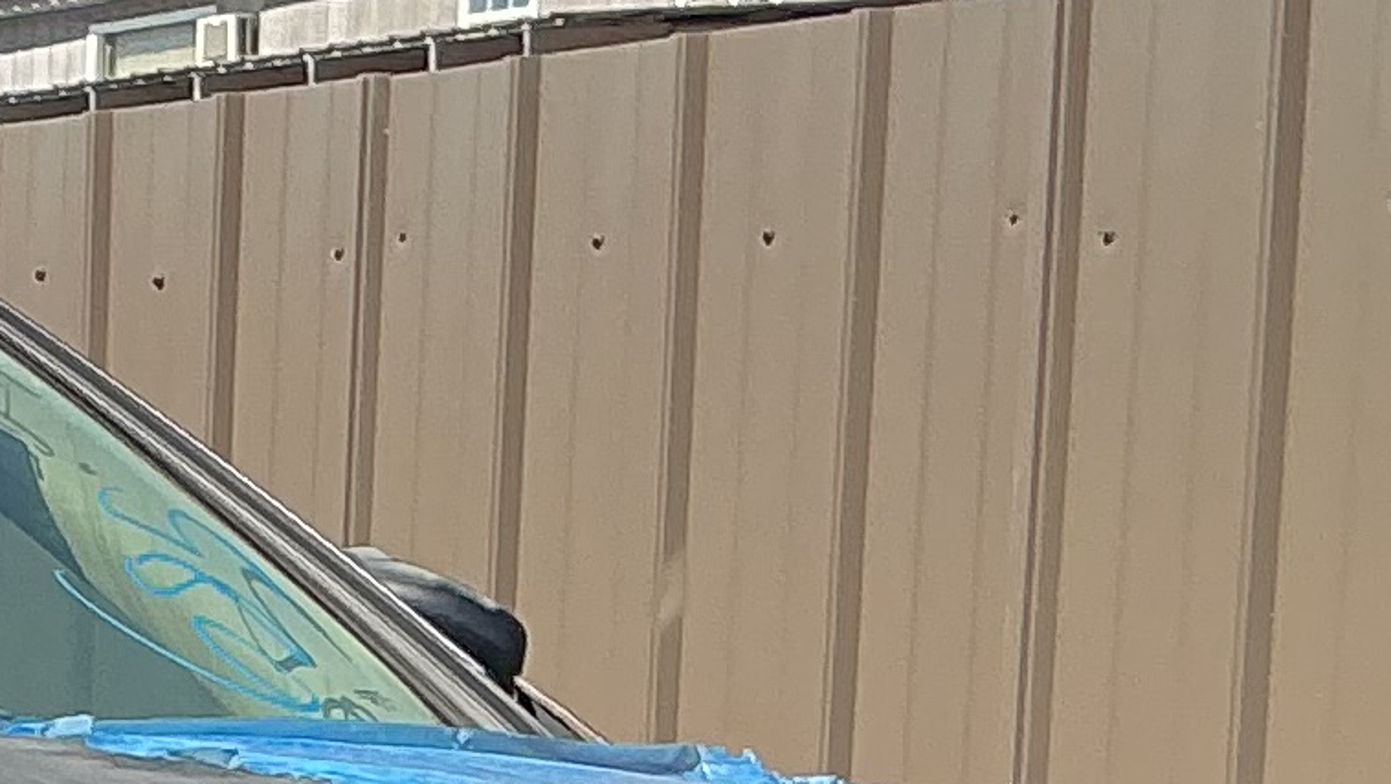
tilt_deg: -7.7
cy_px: 1480
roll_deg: -0.7
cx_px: -874
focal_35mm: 168
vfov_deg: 7.0
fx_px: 6199
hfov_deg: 12.0
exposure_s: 1/855
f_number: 1.8
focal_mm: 3
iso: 25
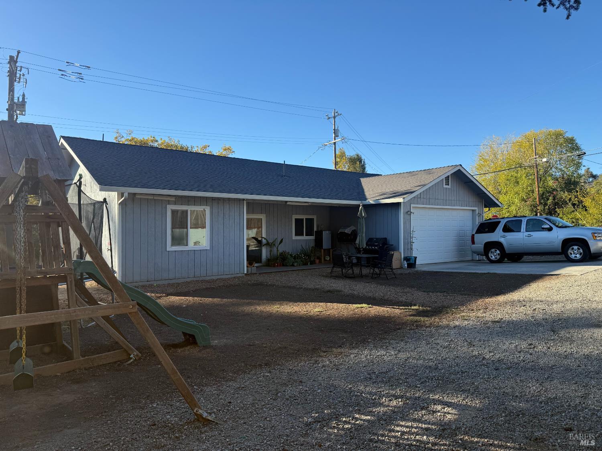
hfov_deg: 71.6
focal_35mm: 24
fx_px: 417
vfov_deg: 56.8
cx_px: 301
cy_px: 226
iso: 80
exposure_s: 1/2053
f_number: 1.78
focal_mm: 6.76
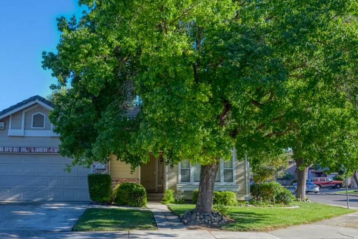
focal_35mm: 40
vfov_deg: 33.4
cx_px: 155
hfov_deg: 48.3
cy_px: 122
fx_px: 398
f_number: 10
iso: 400
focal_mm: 24
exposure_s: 1/160
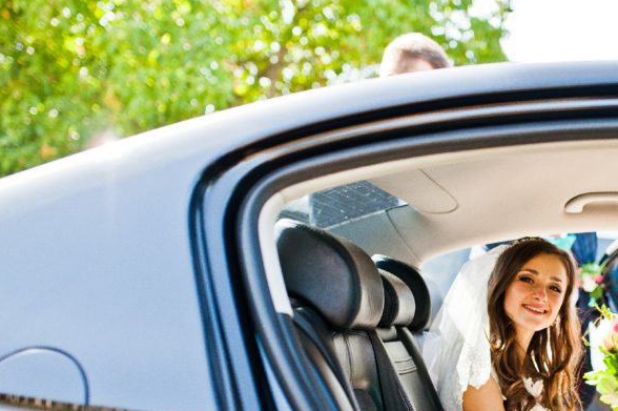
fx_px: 1046
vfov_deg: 22.0
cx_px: 482
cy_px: 311
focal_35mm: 61
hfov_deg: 32.1
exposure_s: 1/800
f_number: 2.2
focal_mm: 35
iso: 200
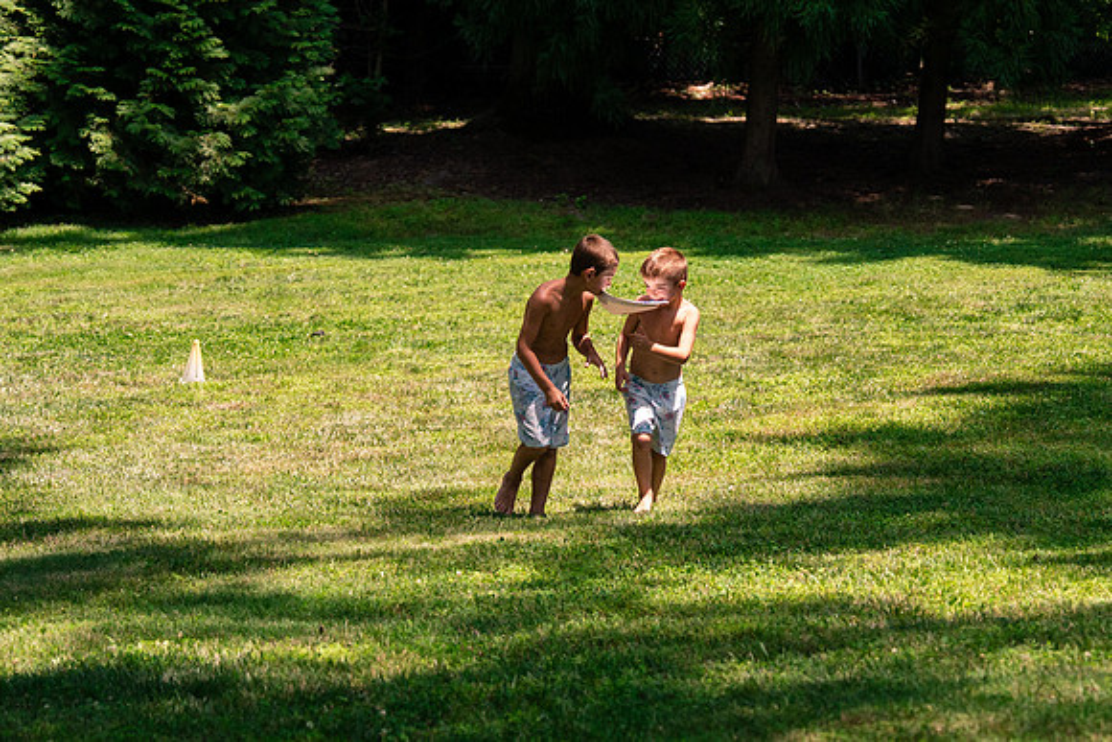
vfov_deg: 11.5
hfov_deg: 17.2
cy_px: 355
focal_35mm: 119
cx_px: 726
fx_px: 3676
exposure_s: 1/8000
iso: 400
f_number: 2.8
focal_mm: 70
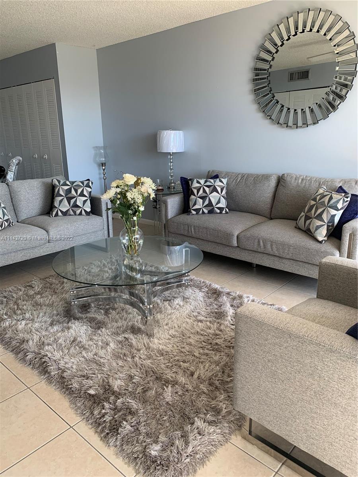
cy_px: 238
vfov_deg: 67.3
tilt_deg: -14.4
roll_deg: +1.2
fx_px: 359
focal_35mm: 26
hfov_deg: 53.1
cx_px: 179
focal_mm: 4.25
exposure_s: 1/114
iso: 100
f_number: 1.8
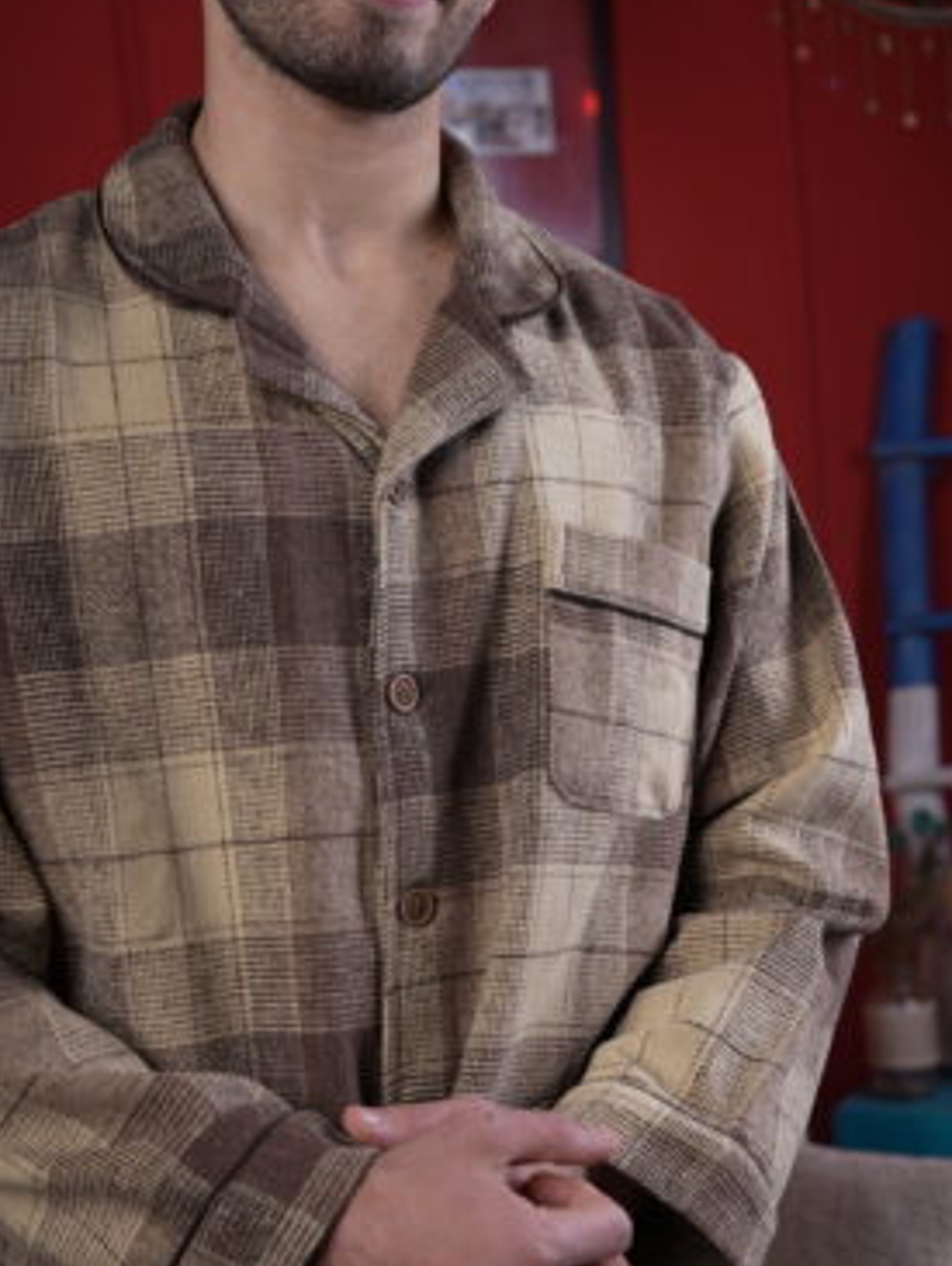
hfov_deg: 24.8
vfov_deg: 32.7
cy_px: 673
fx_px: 2161
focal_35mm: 59
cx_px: 492
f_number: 4.5
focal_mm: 50
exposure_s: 1/160
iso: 100
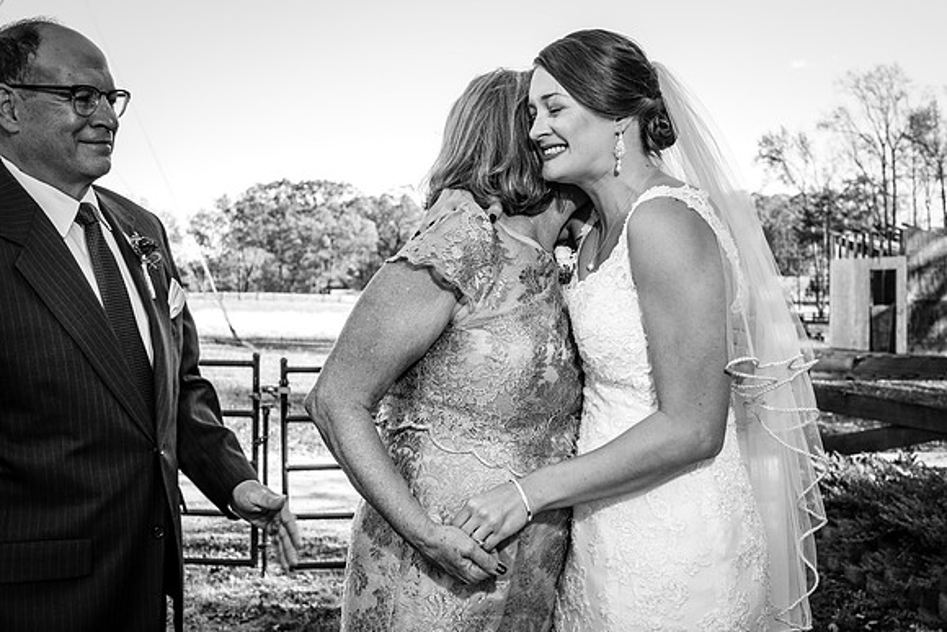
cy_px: 314
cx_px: 475
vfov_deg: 31.4
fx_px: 1125
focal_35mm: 43
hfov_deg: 45.6
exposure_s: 1/200
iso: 400
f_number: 5.6
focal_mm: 35
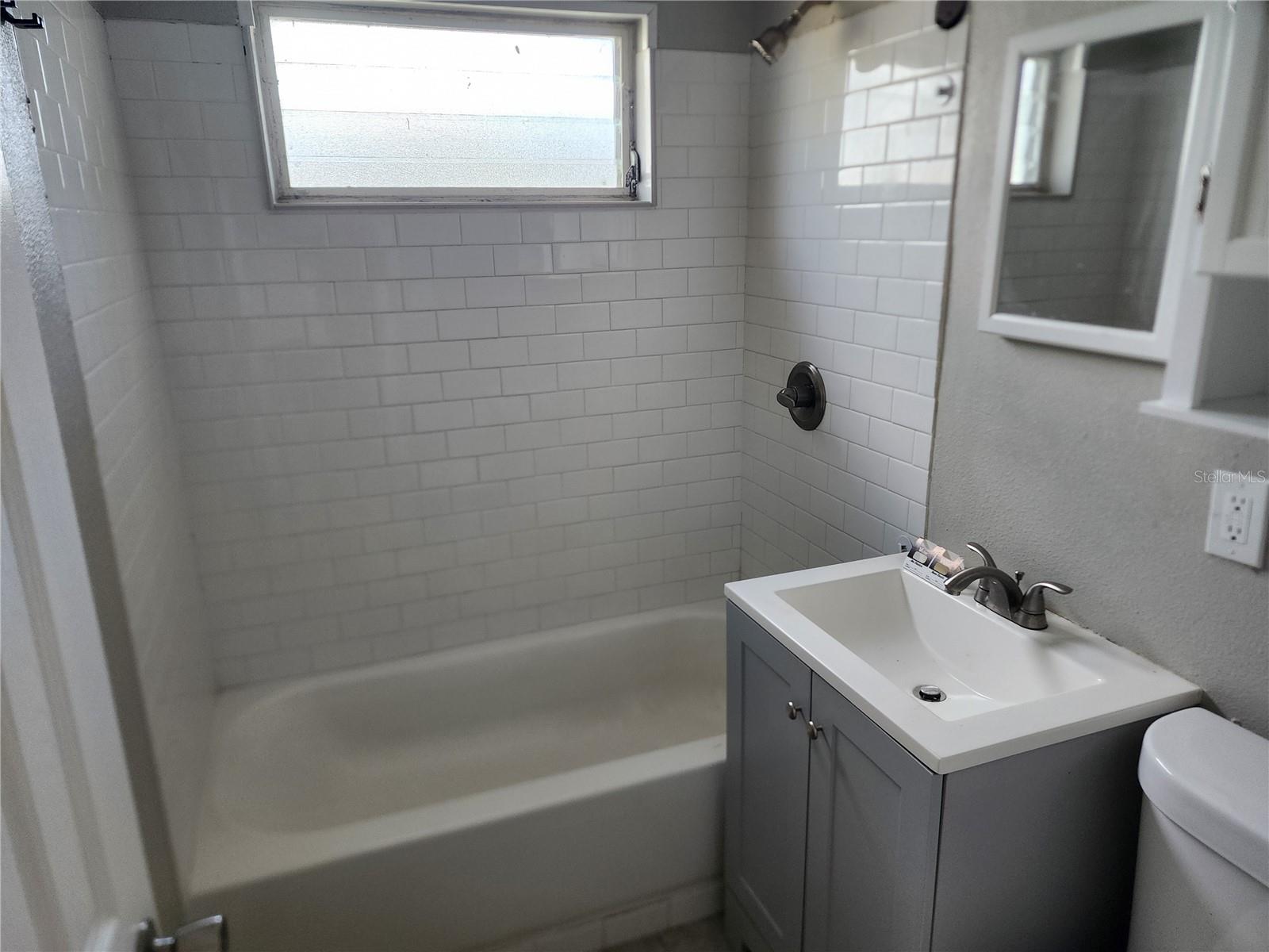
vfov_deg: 58.9
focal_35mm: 23
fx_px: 843
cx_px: 634
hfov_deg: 73.9
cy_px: 476
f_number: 1.8
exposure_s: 1/120
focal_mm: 6.4
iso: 160
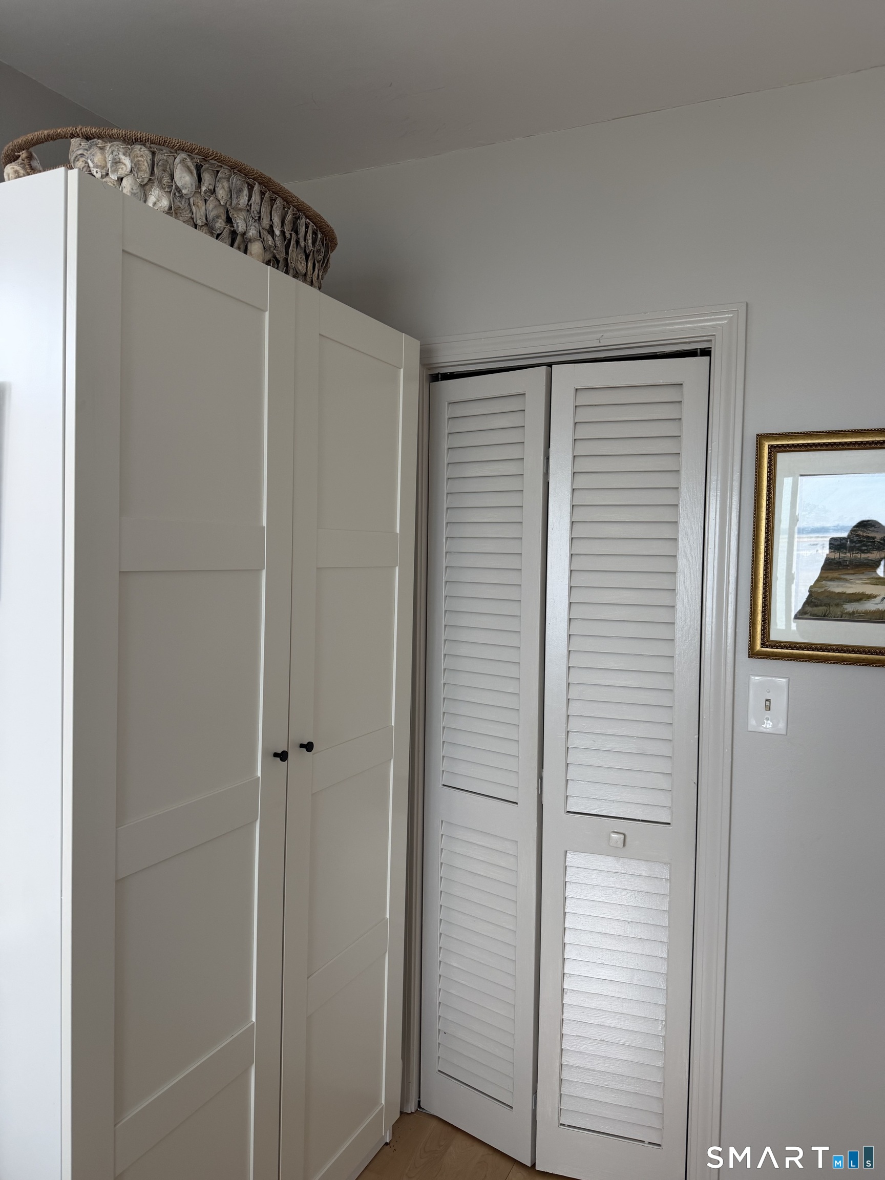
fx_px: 818
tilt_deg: -2.1
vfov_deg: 71.6
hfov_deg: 56.8
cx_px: 442
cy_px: 590
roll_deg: -0.6
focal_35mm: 24
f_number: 1.78
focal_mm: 6.76
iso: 80
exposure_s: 1/120
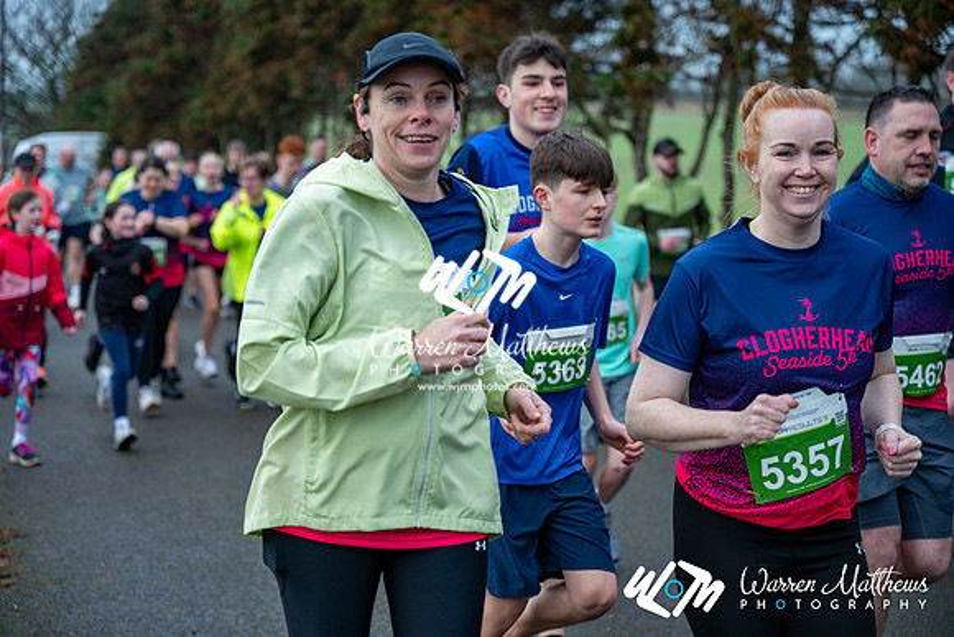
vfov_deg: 19.5
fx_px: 1855
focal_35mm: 70
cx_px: 477
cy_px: 318
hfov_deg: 28.8
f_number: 2.8
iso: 450
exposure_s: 1/1250
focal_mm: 70
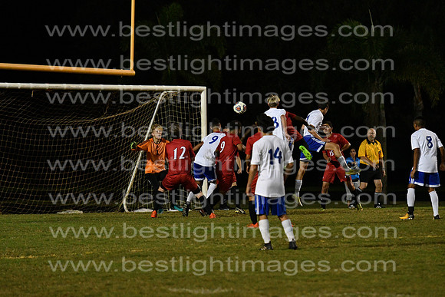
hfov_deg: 8.9
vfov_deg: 5.9
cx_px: 222
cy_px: 148
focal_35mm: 232
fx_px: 2874
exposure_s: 1/1000
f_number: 4
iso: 6400
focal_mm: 155
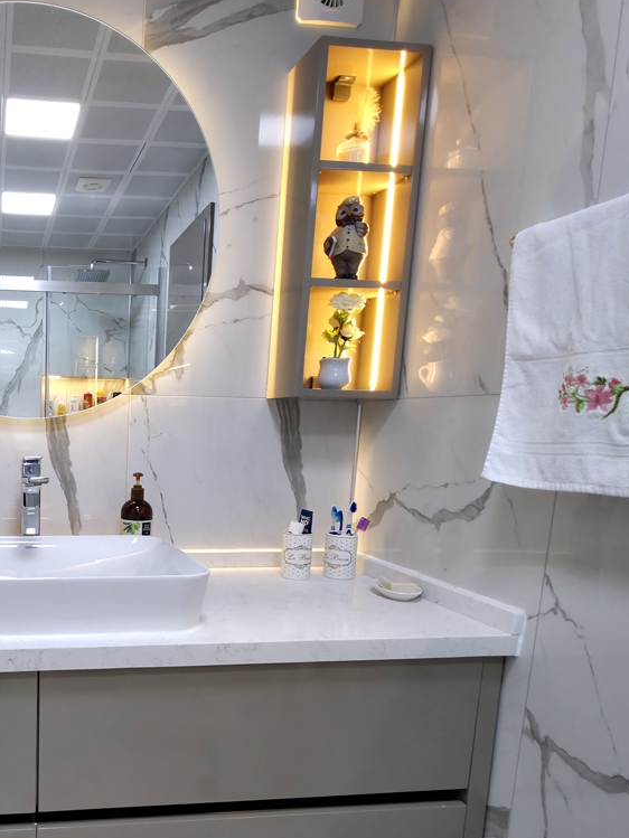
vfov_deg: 68.3
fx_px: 606
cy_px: 524
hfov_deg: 48.4
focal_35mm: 25
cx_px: 48
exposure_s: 1/50
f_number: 1.9
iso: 80
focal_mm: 2.2
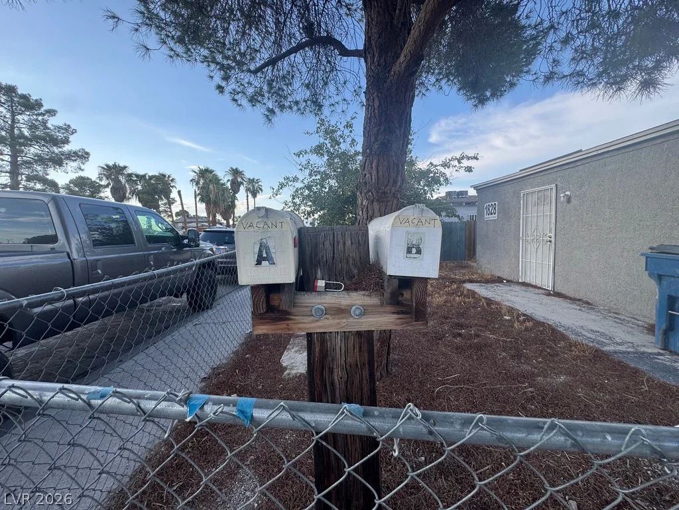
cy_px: 255
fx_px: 275
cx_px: 340
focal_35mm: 14
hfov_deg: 102.1
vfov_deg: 85.7
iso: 40
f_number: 2.2
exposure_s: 1/388
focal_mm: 2.22
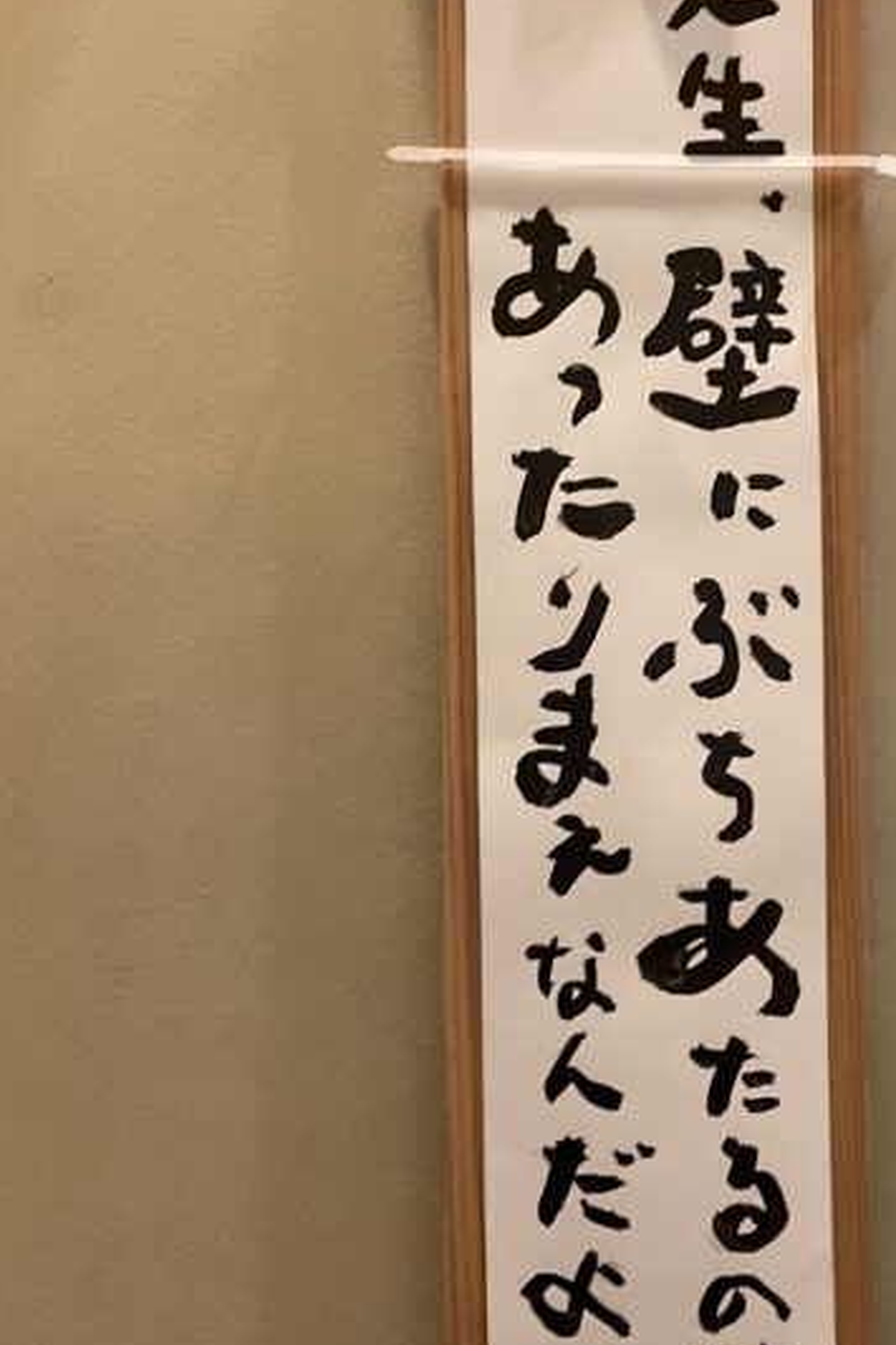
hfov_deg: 23.3
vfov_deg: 34.4
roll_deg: +0.3
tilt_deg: -1.6
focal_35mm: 58
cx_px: 598
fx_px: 2167
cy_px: 575
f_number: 1.8
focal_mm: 3
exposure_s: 1/40
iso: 250
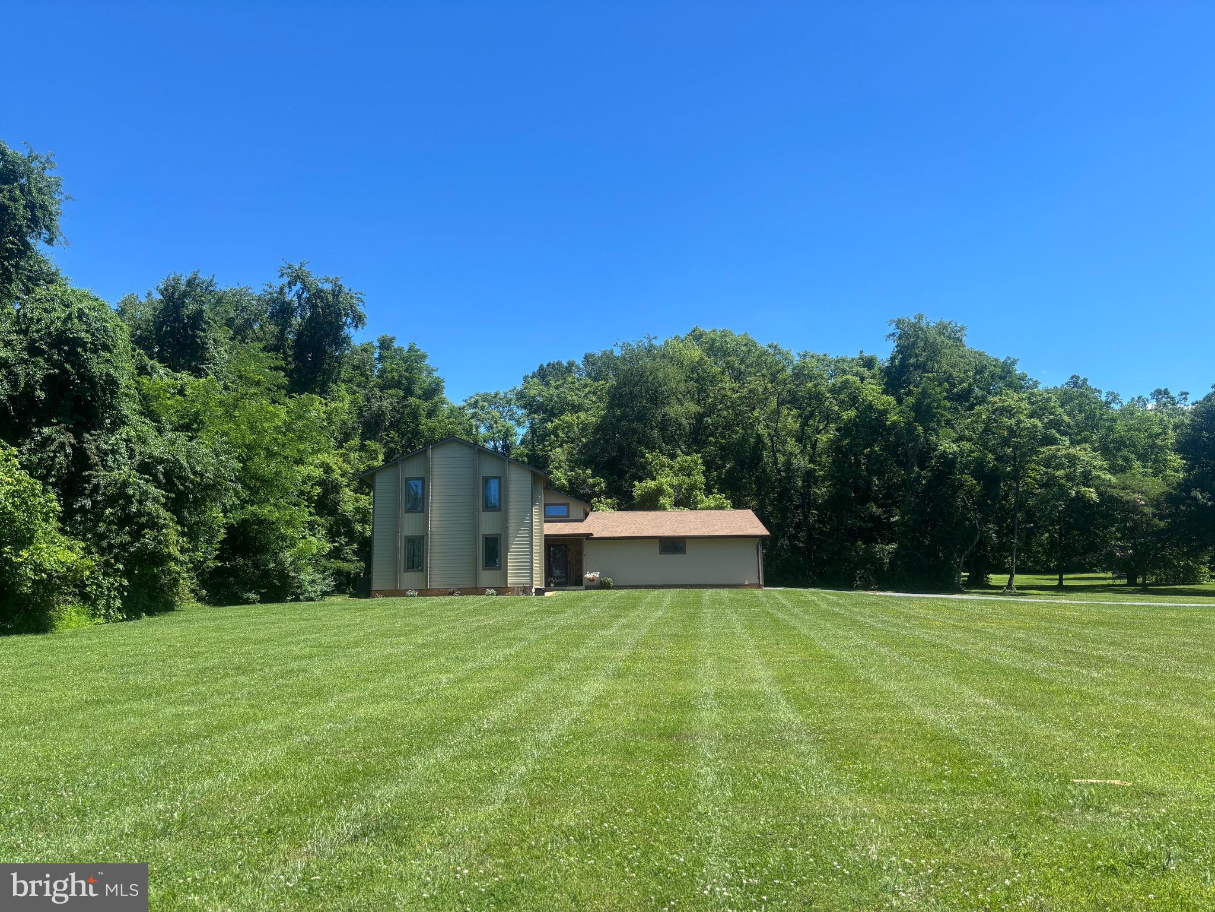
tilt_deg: +10.5
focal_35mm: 26
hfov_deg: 67.3
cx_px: 608
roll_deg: +1.0
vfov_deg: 53.1
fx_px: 913
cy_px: 456
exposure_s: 1/1984
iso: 50
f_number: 1.6
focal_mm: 5.96
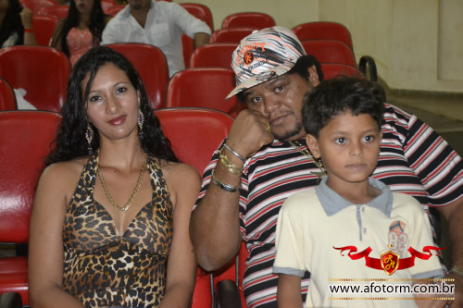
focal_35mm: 75
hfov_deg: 27.0
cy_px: 154
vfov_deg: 18.2
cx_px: 232
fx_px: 964
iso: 3200
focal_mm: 50
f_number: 4.8
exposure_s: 1/60
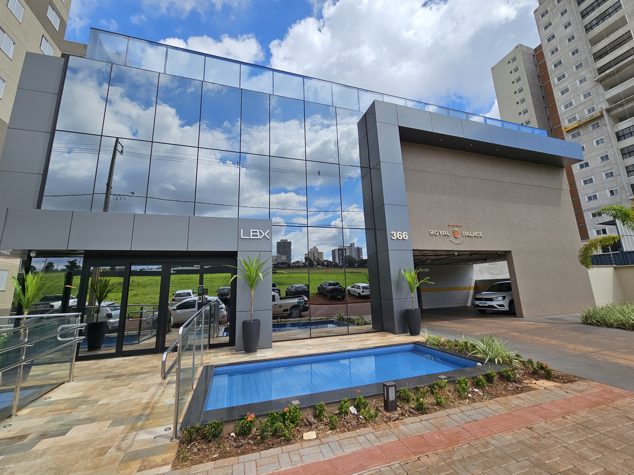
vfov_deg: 89.9
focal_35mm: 13
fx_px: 238
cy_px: 238
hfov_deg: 106.2
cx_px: 317
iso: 50
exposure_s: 1/2614
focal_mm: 2.2
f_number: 2.2
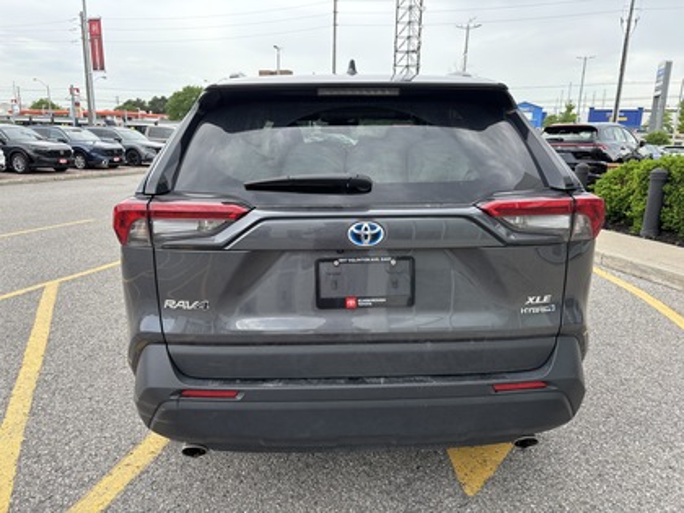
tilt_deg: -14.2
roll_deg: -1.7
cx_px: 342
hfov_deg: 67.3
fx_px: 514
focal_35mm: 26
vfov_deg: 53.1
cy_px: 256
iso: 50
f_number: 1.6
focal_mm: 5.96
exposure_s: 1/641
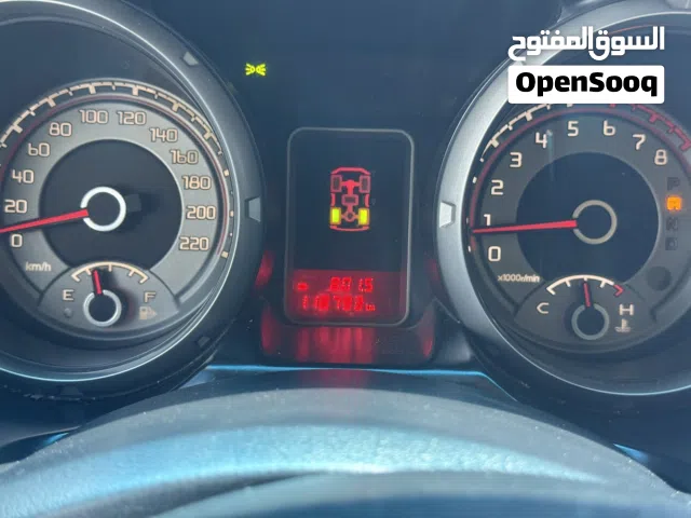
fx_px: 958
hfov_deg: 39.7
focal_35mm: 48
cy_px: 259
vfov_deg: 30.3
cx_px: 346
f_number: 1.78
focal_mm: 6.76
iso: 250
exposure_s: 1/60
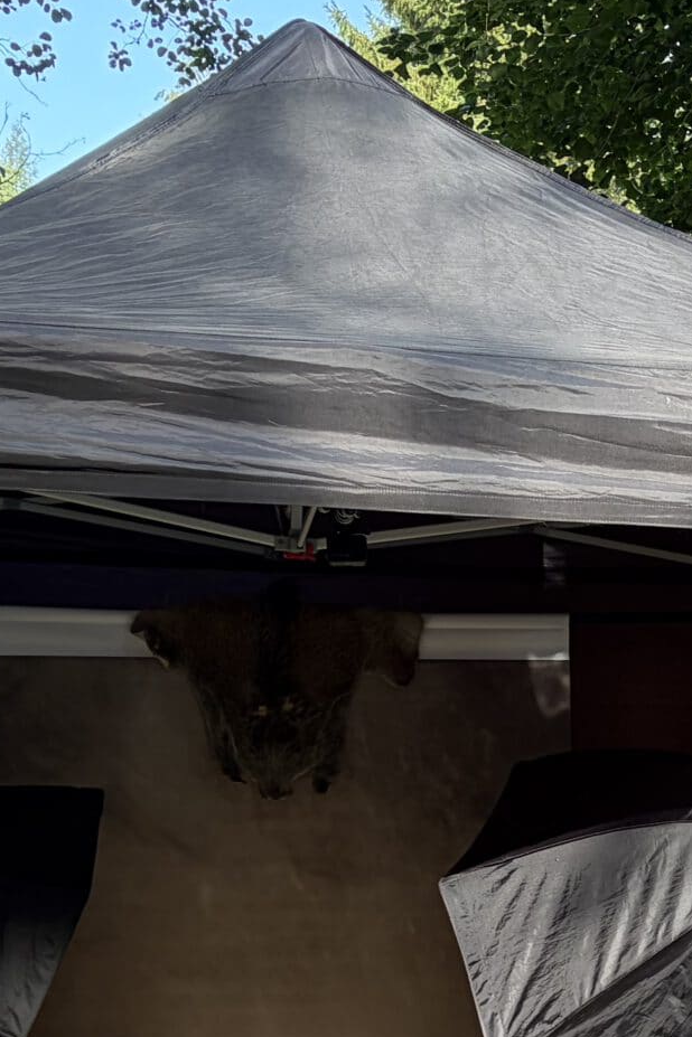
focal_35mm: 84
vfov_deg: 23.6
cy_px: 898
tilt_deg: -2.3
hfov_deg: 15.9
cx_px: 708
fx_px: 2422
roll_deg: -3.6
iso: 50
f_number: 1.6
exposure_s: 1/225
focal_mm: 5.96
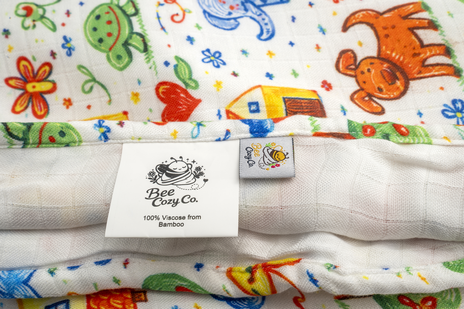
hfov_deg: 44.5
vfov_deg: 30.5
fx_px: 567
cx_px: 232
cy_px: 154
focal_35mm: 44
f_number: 18
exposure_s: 1/200
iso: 160
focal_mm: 44
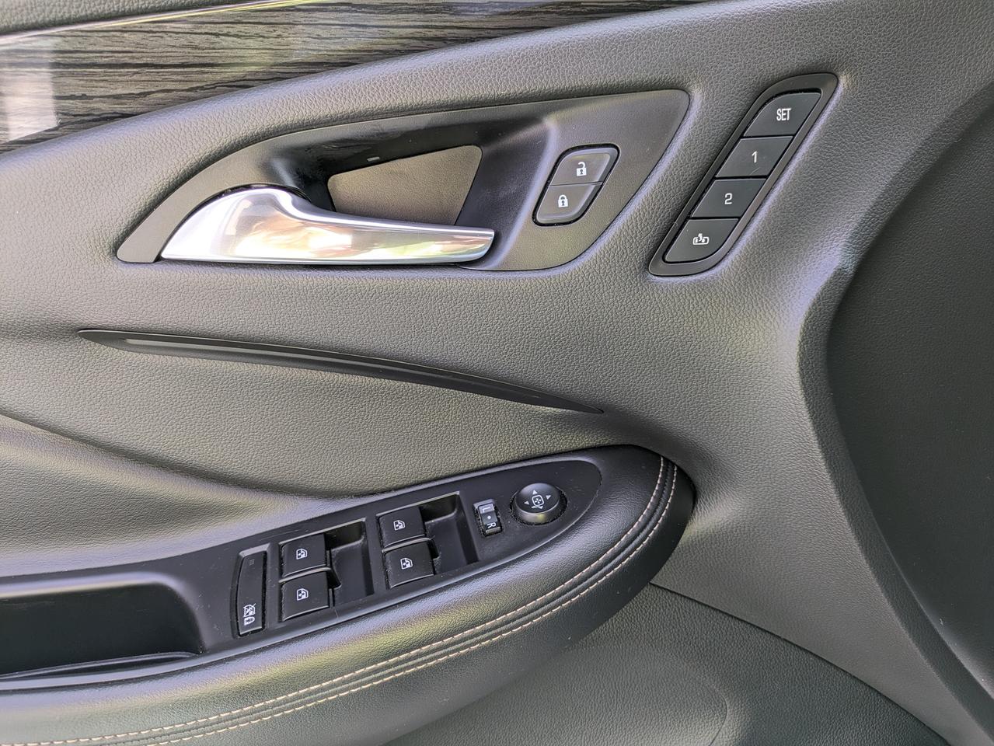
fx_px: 718
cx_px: 497
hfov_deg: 69.4
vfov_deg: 54.9
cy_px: 373
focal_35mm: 25
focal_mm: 5.43
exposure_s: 1/217
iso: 45
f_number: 1.89
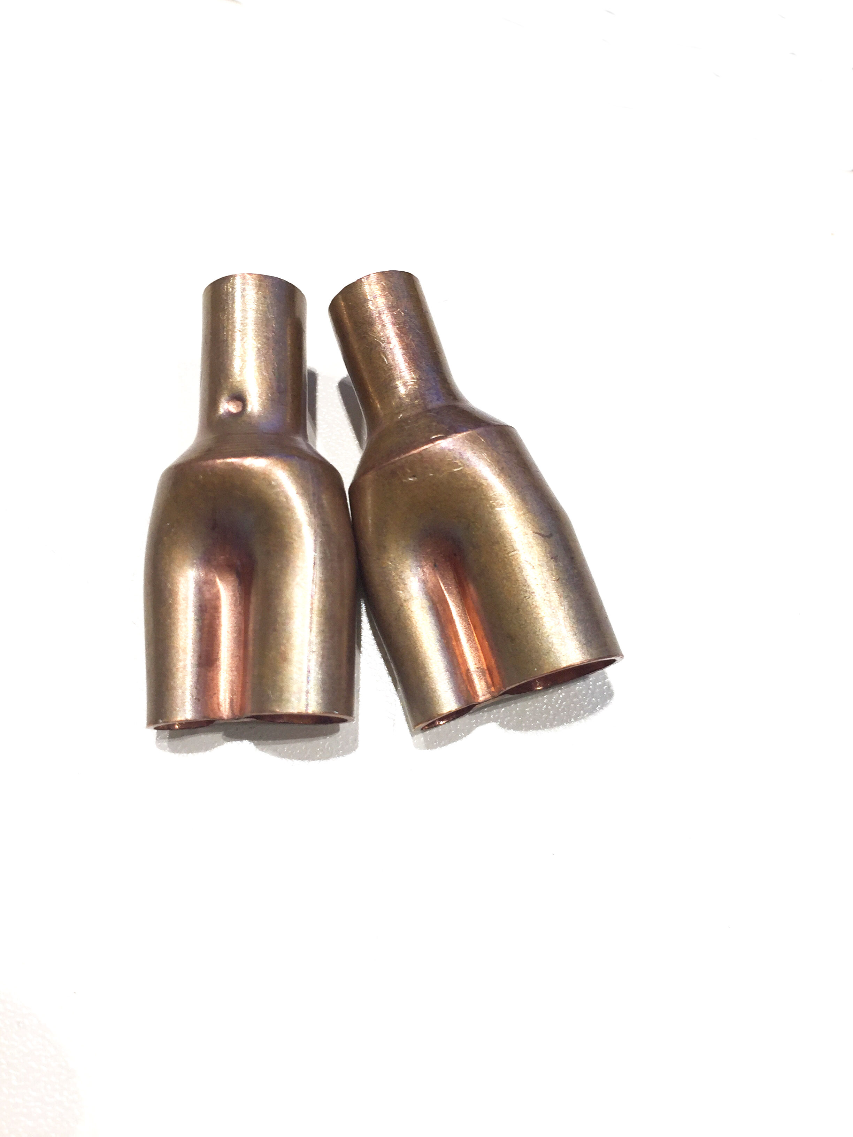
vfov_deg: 61.7
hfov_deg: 48.2
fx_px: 953
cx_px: 426
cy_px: 568
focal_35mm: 29
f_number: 2.2
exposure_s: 1/50
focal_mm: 4.15
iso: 32
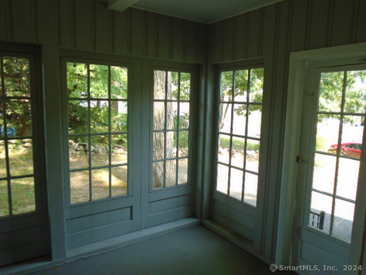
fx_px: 275
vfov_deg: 53.1
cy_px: 138
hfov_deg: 67.3
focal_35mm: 26
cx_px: 183
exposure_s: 1/80
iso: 100
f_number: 3.2
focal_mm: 4.6
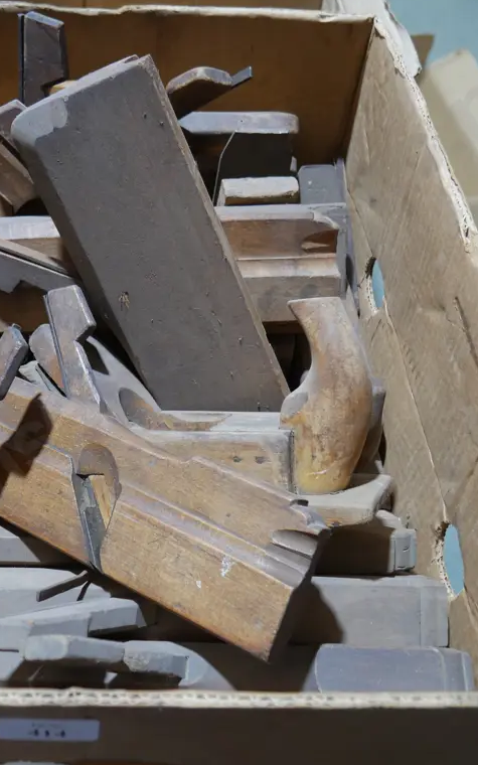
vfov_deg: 49.3
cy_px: 380
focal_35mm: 40
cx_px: 121
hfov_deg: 31.4
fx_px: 834
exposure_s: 1/60
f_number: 3.5
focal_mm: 14
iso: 500
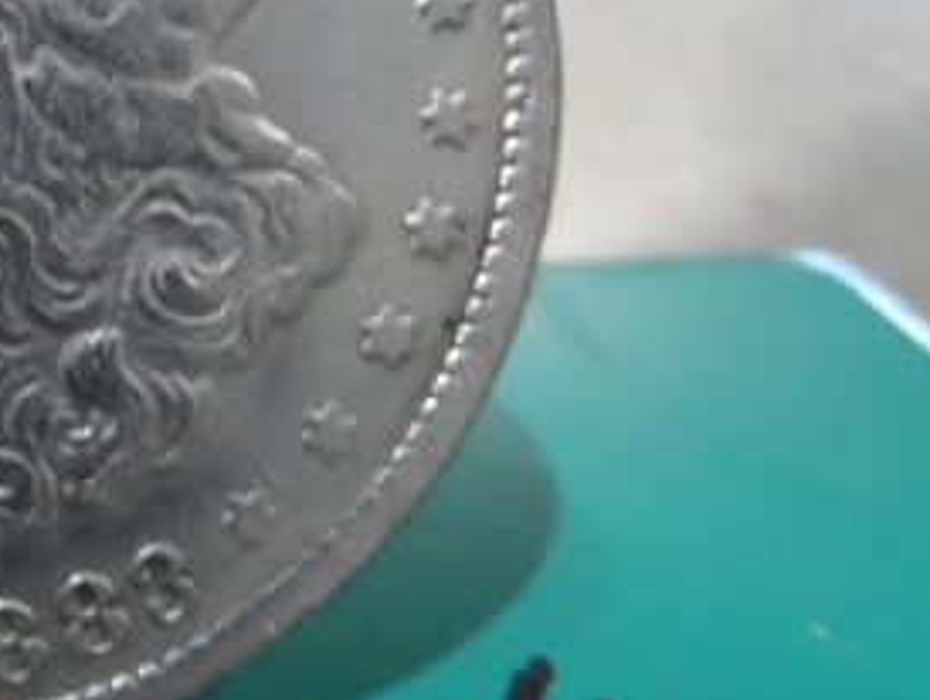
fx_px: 1506
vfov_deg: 25.7
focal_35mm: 56
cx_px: -78
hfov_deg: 30.8
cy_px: 153
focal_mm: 4
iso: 400
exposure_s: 1/20
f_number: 3.2
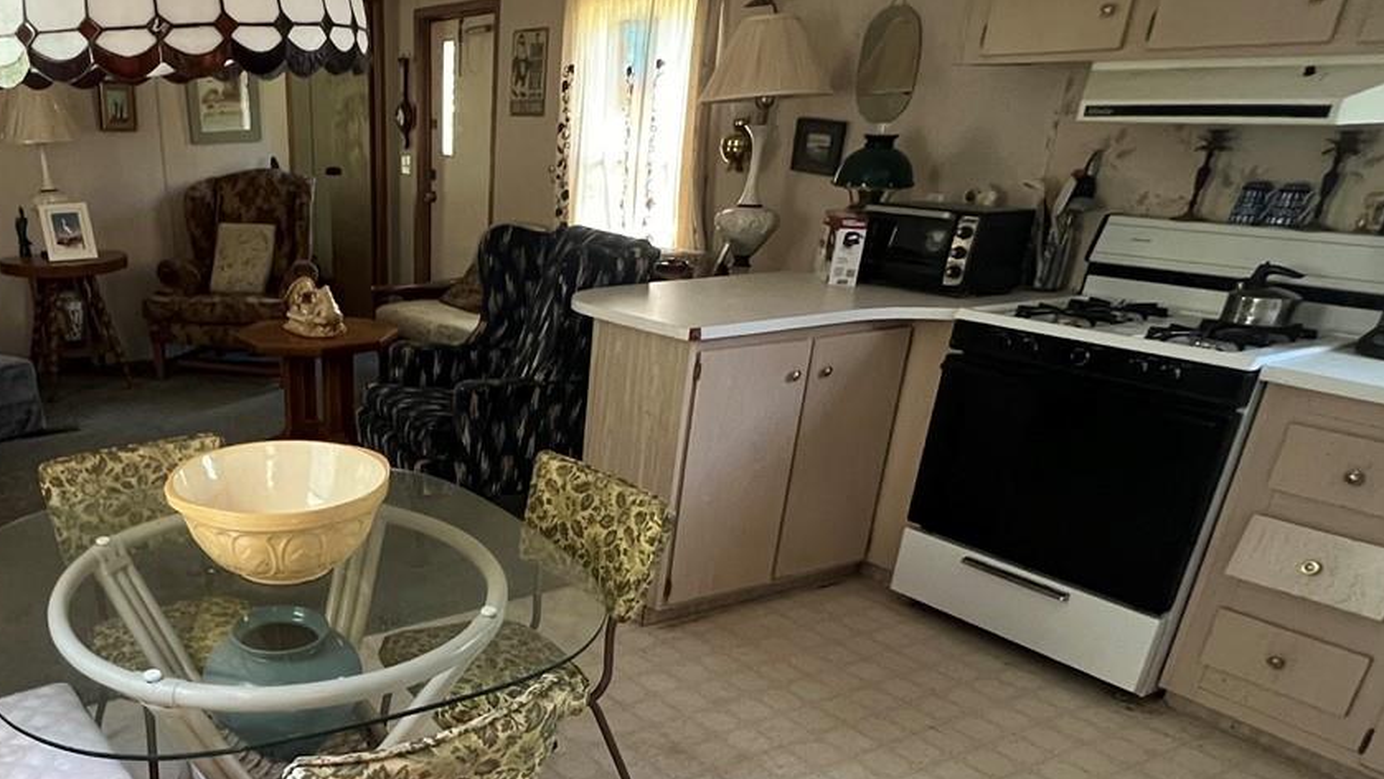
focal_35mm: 27
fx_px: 991
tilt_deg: -26.5
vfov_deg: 41.2
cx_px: 371
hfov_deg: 66.2
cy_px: 614
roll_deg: +1.4
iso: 500
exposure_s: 1/60
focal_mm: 1.57
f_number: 1.8
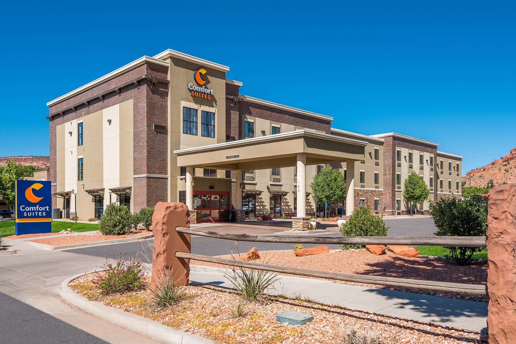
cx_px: 258
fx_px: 344
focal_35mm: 24
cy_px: 172
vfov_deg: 53.1
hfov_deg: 73.7
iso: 100
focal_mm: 24
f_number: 8
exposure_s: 1/160
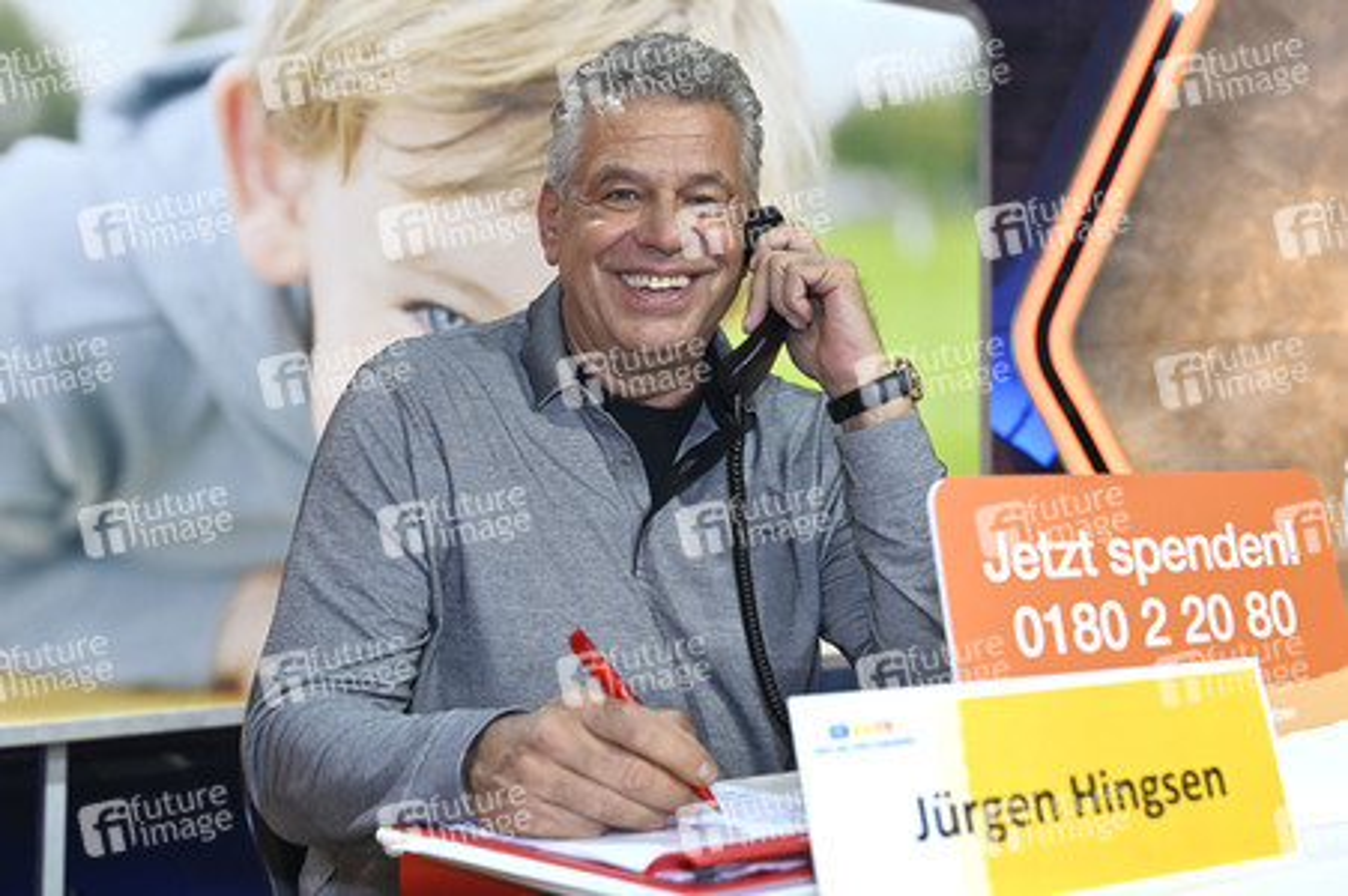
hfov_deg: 53.2
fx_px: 1347
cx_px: 674
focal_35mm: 36
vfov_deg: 36.8
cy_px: 448
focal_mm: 36
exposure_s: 1/200
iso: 1000
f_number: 4
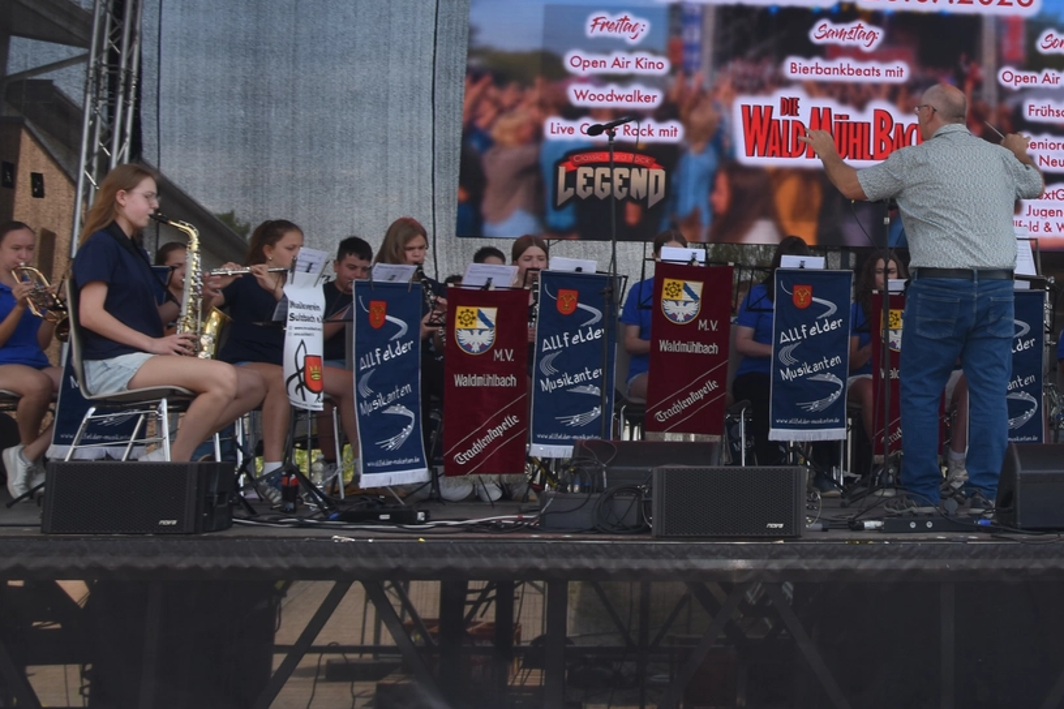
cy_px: 102
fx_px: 1712
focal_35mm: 58
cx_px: 901
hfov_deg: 33.2
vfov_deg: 22.9
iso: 100
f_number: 8
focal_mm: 21
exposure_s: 1/200
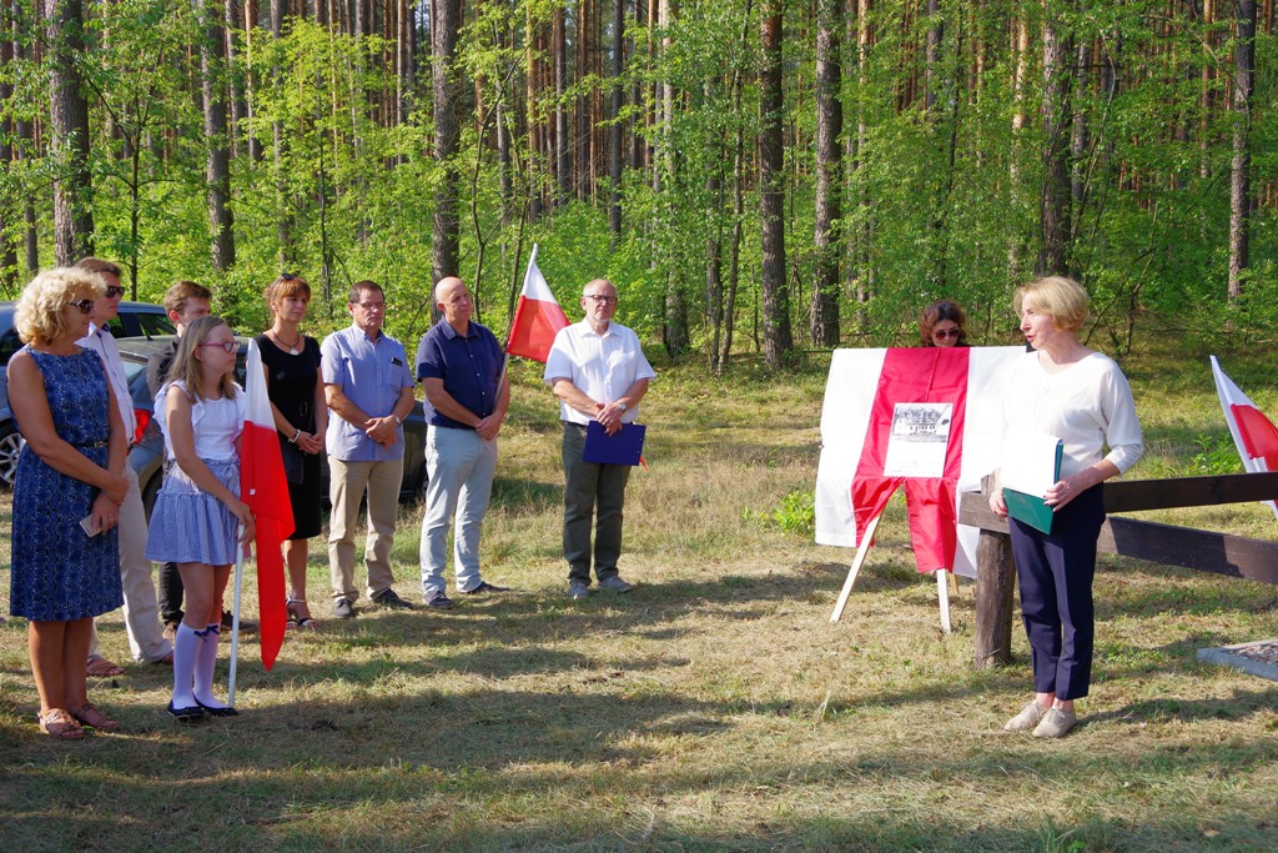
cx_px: 639
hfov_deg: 46.4
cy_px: 426
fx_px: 1491
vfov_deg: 31.9
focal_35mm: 42
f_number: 8
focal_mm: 28
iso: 200
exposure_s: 1/200
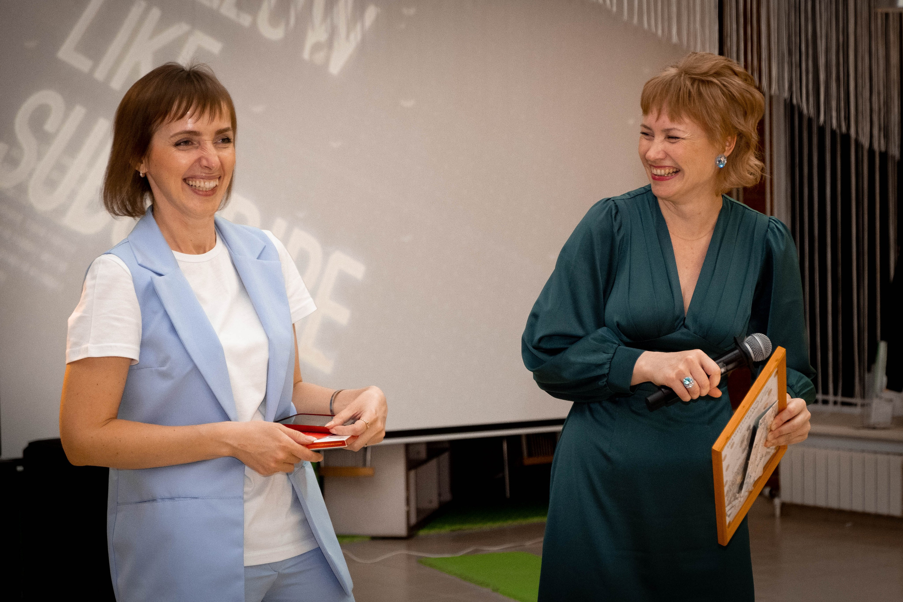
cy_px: 329
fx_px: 2340
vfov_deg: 14.7
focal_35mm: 93
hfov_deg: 21.8
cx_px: 507
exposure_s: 1/160
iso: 2500
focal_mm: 55
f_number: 4
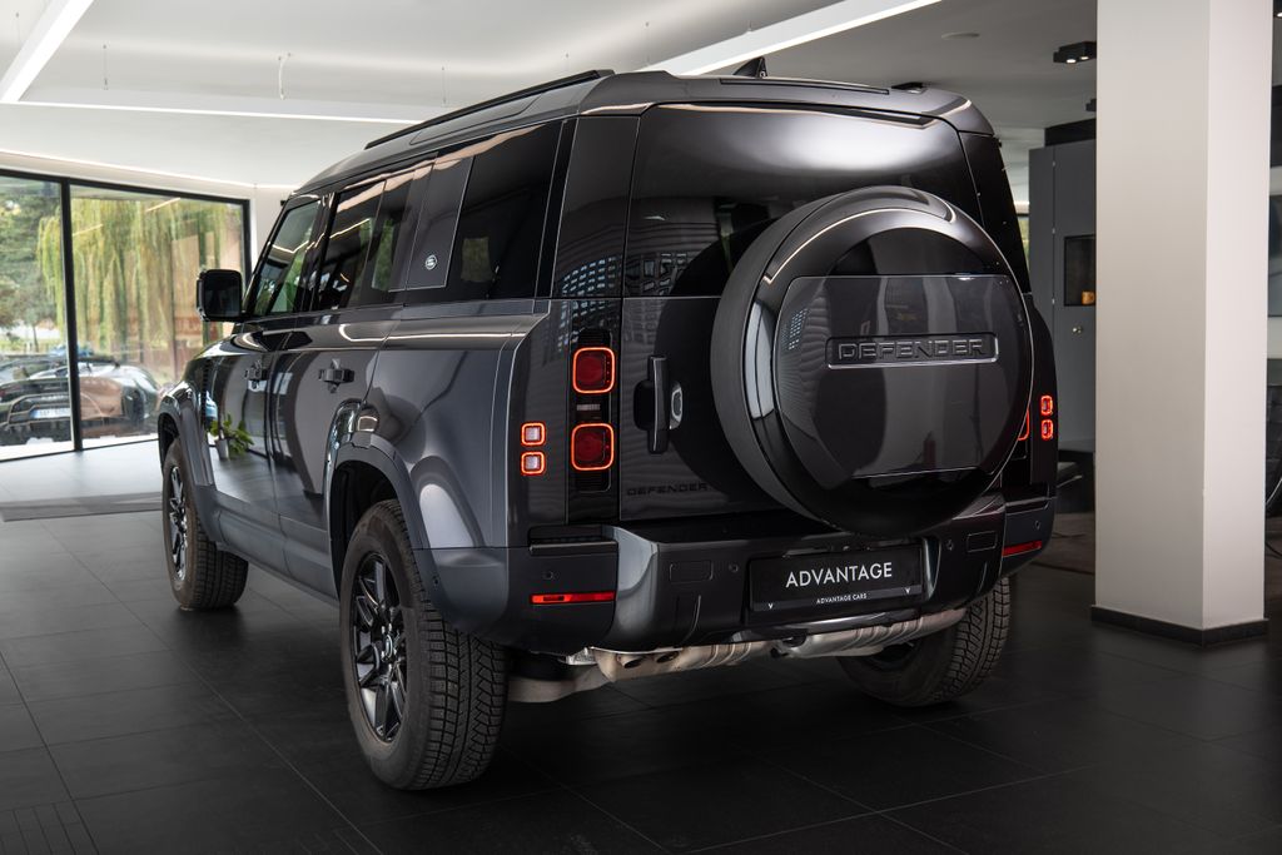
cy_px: 444
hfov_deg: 47.1
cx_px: 641
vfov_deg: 32.4
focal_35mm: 41
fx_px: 1471
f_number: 5
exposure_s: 1/60
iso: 320
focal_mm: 38
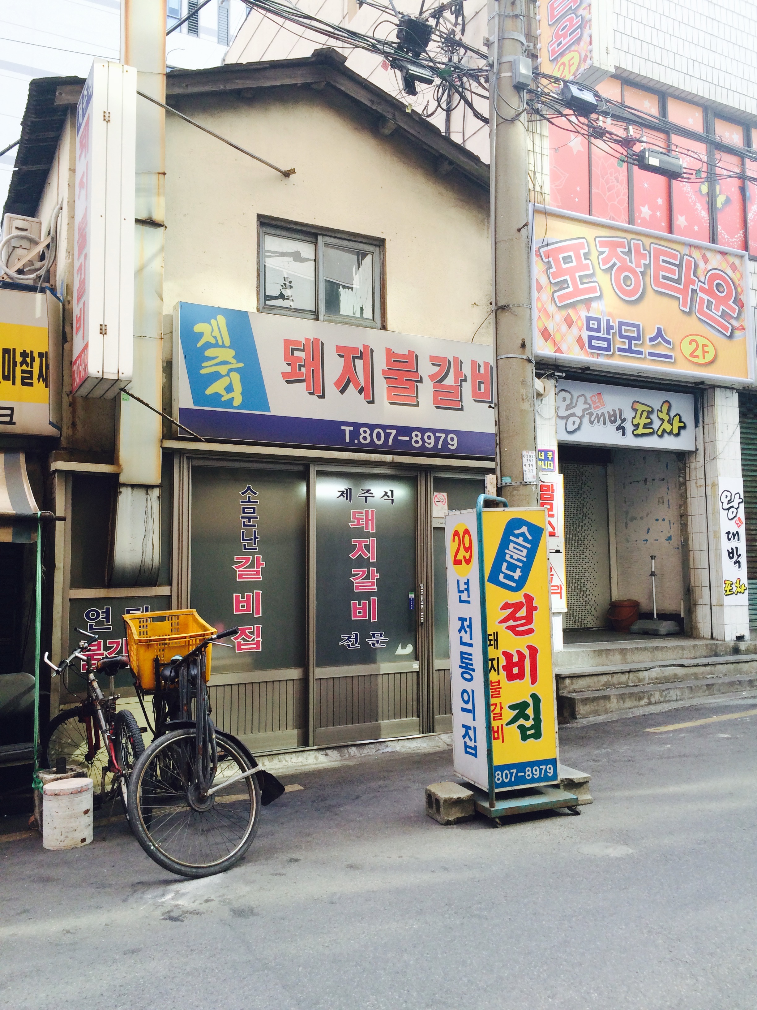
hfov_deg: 48.2
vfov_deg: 61.7
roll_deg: +1.4
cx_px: 378
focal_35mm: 29
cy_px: 505
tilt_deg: +3.5
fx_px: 846
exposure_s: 1/398
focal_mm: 4.15
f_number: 2.2
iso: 32
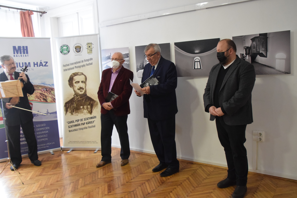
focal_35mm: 32
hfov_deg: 59.5
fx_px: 260
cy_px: 99
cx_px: 148
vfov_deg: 41.7
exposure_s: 1/100
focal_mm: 21
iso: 3200
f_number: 5
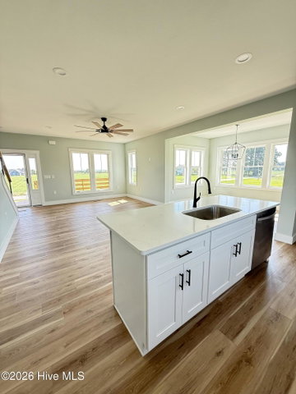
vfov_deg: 102.1
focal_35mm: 14
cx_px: 148
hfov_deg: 85.7
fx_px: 160
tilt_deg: -8.2
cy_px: 197
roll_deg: +0.7
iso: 160
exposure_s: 1/99
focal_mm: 2.22
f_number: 2.2
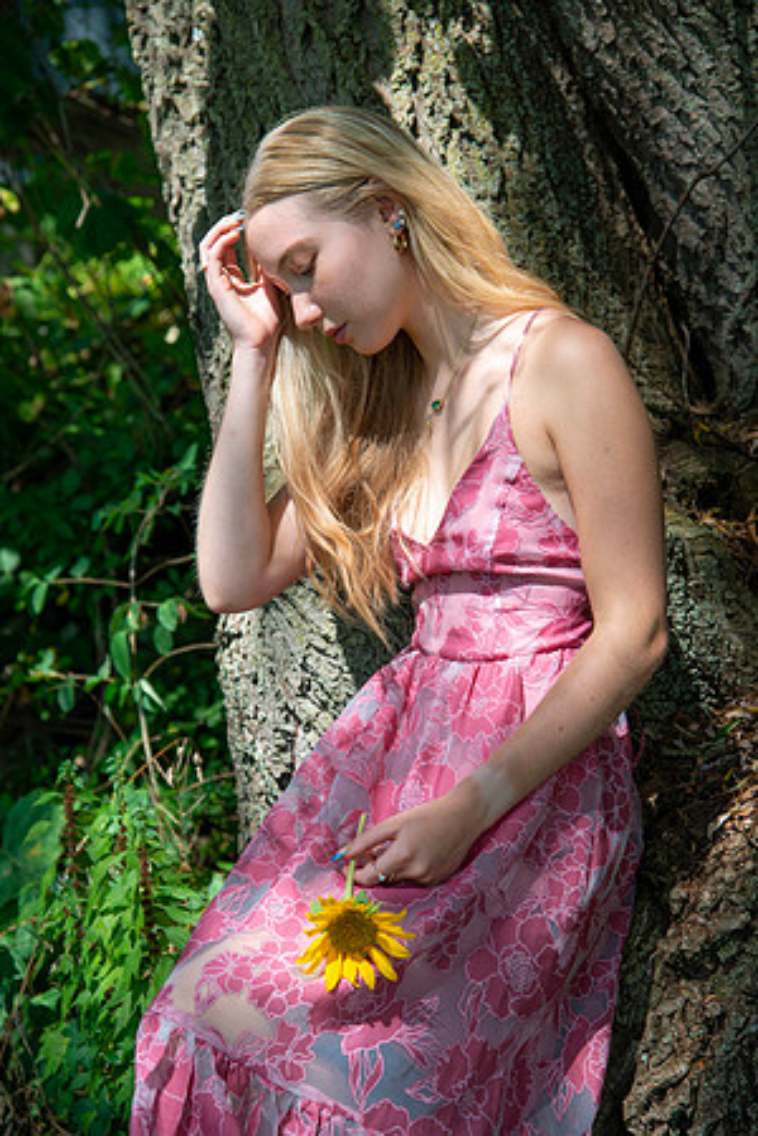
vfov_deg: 23.9
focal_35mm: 85
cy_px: 568
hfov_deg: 16.1
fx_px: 2684
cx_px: 379
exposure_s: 1/400
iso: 320
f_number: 5.6
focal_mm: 85
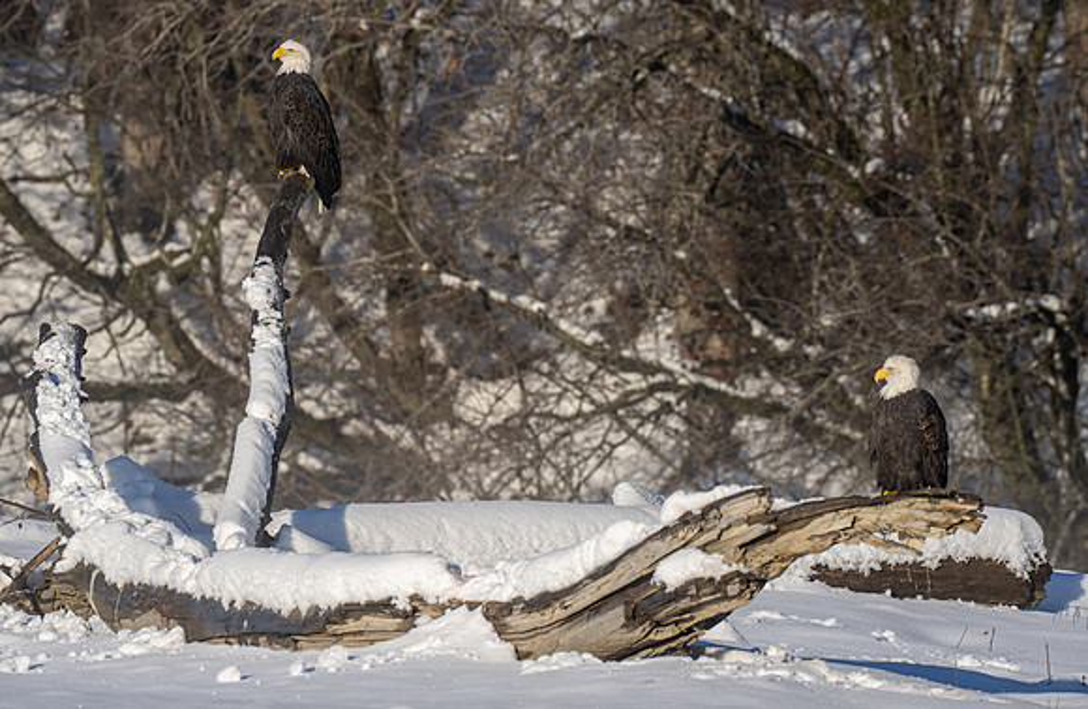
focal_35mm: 699
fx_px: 20966
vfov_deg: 1.9
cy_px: 334
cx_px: 459
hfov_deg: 3.0
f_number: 9
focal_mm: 600
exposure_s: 1/200
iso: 100
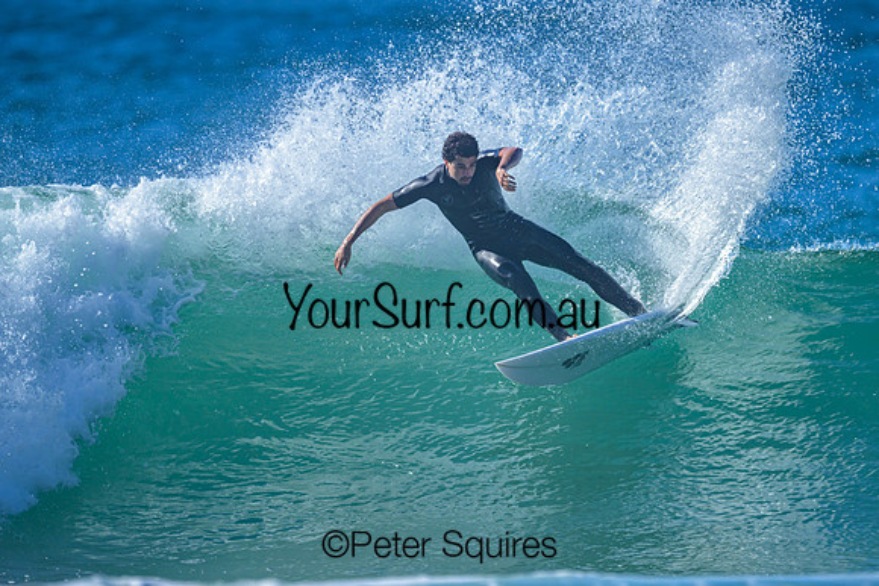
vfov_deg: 1.4
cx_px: 556
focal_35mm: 1012
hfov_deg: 2.0
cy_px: 342
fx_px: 24712
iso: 280
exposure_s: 1/2000
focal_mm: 800
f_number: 6.3
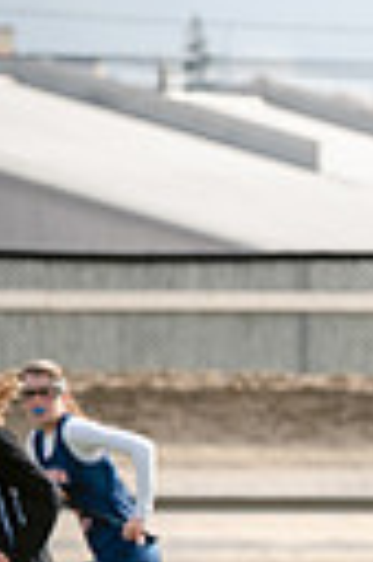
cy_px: 646
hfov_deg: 2.0
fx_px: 10830
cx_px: 1275
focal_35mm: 695
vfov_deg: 3.0
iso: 400
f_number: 5
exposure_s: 1/1600
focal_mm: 145
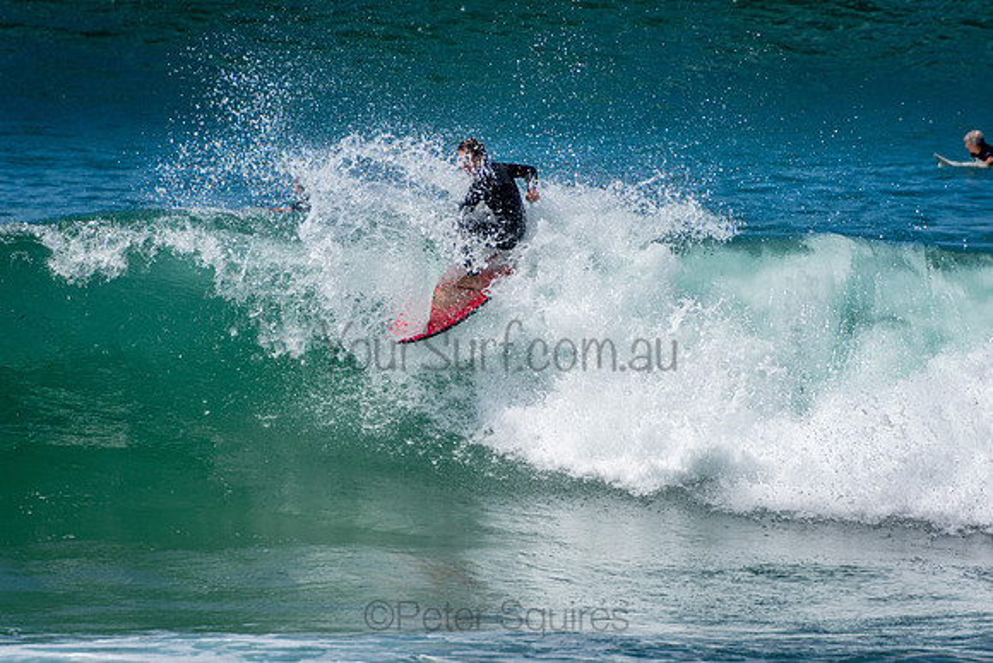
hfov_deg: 3.4
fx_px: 16553
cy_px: 332
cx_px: 496
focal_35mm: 600
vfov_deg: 2.3
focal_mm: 400
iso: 250
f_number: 5.6
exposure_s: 1/2000
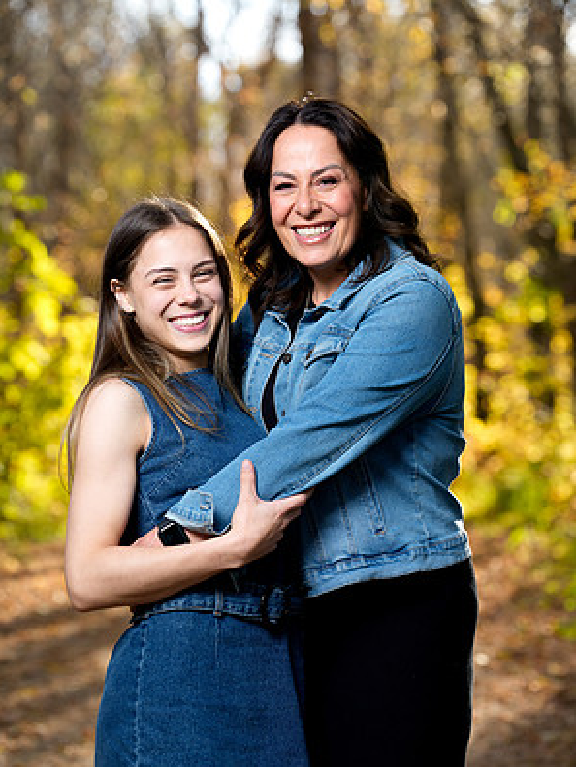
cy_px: 416
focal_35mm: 105
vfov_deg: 18.7
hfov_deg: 14.1
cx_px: 287
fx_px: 2330
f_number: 3.5
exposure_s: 1/160
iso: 400
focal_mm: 96
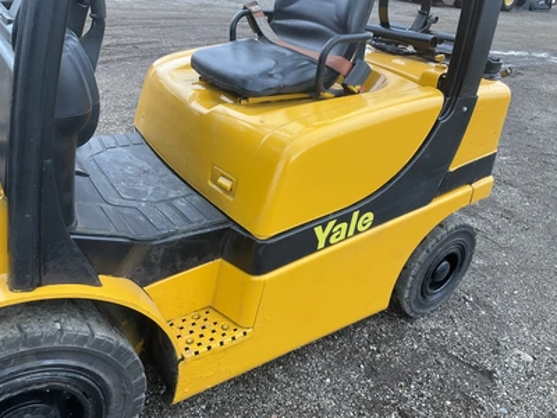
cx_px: 278
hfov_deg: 61.7
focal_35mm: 29
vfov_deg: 48.2
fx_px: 467
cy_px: 209
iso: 20
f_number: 1.8
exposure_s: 1/158
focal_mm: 3
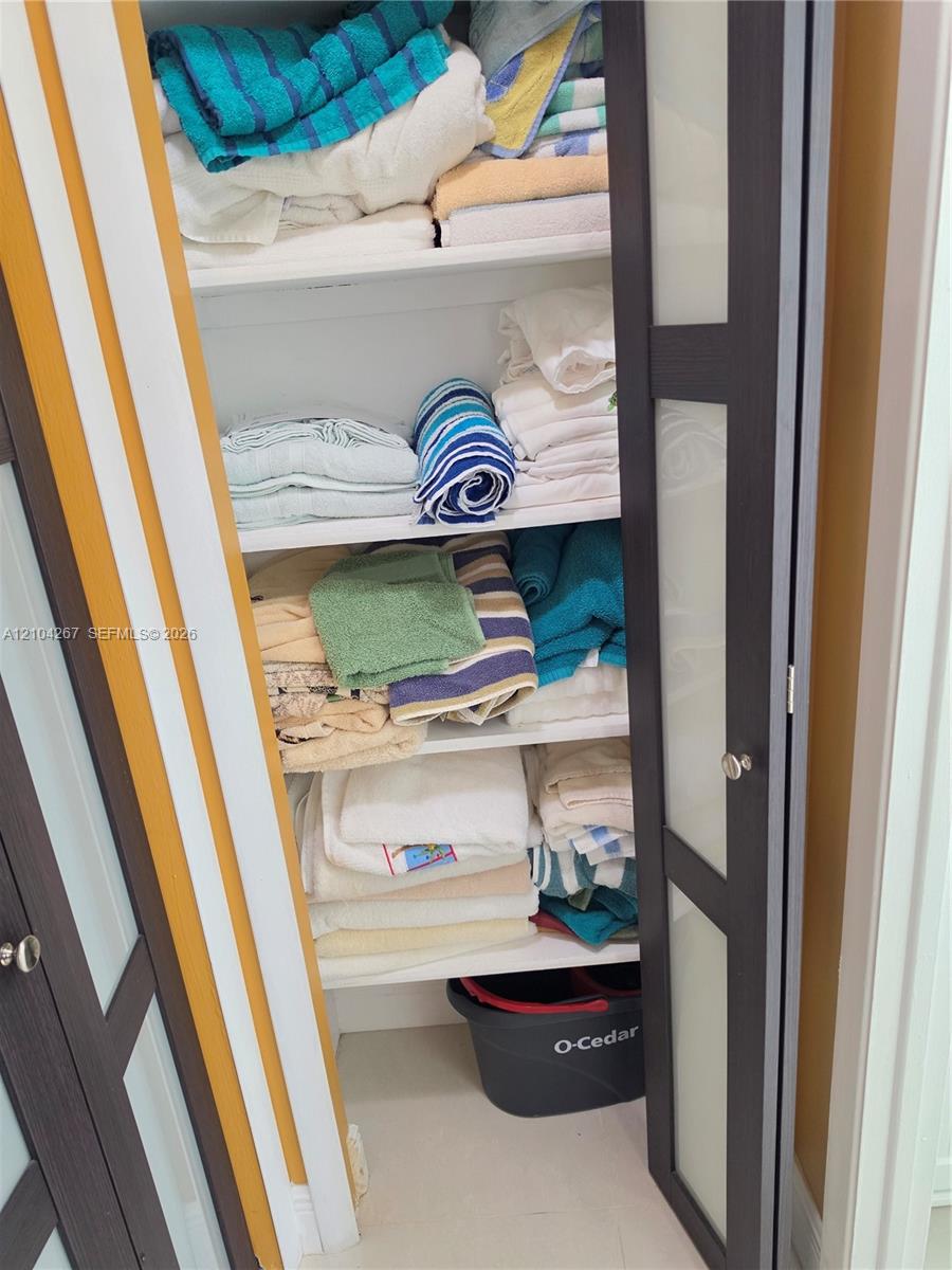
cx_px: 476
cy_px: 635
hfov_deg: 58.9
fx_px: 843
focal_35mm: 23
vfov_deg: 73.9
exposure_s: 1/120
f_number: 1.4
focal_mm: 6.5
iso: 400
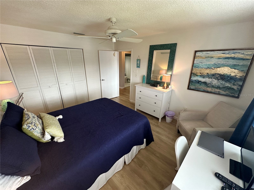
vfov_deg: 85.7
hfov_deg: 102.1
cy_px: 95
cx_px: 127
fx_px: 103
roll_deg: -0.8
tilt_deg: -19.0
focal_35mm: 14
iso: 200
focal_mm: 2.22
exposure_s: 1/120
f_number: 2.2
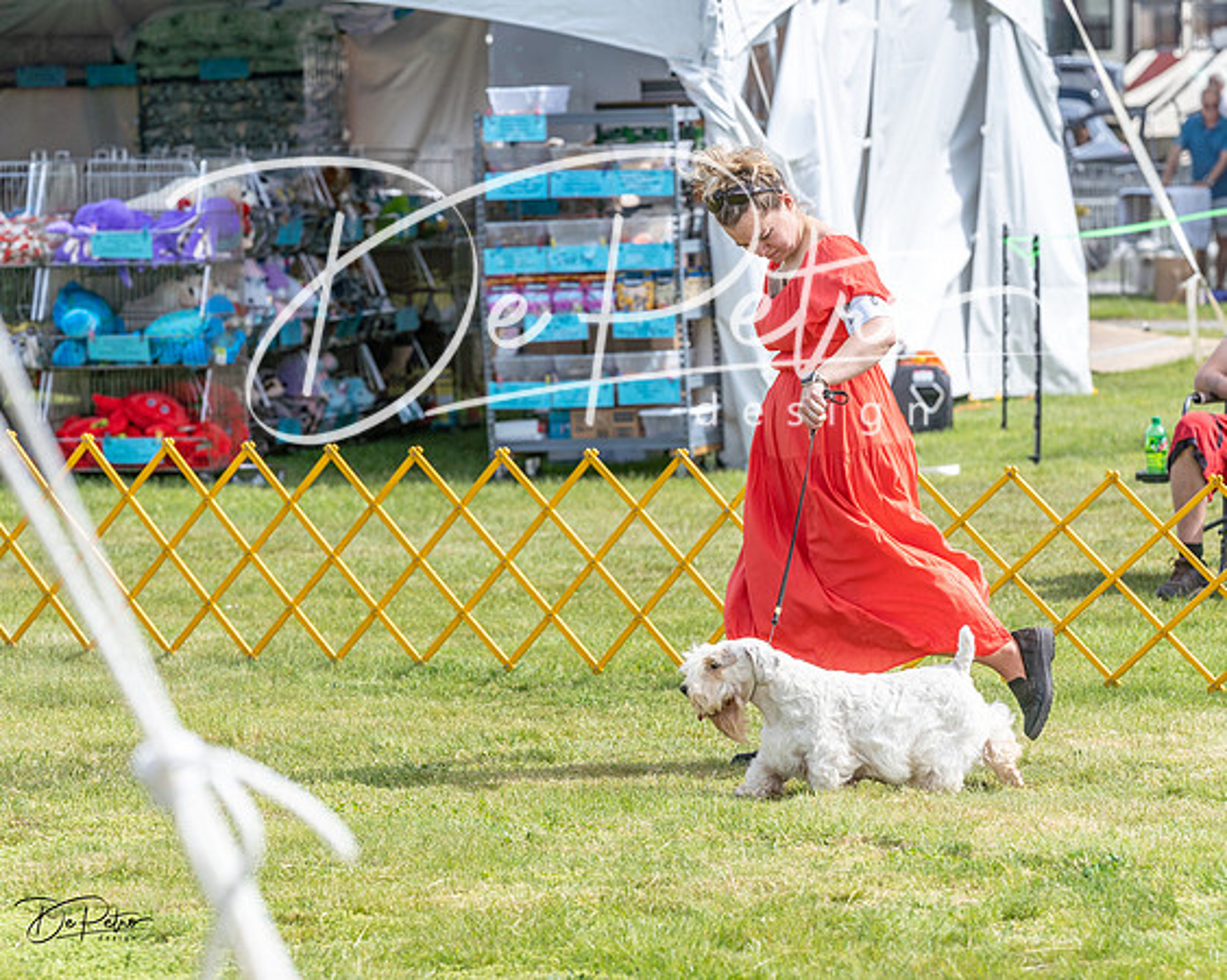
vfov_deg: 8.7
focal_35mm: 178
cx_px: 614
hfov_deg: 10.8
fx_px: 6467
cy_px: 510
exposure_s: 1/1250
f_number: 5.6
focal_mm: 152
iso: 160
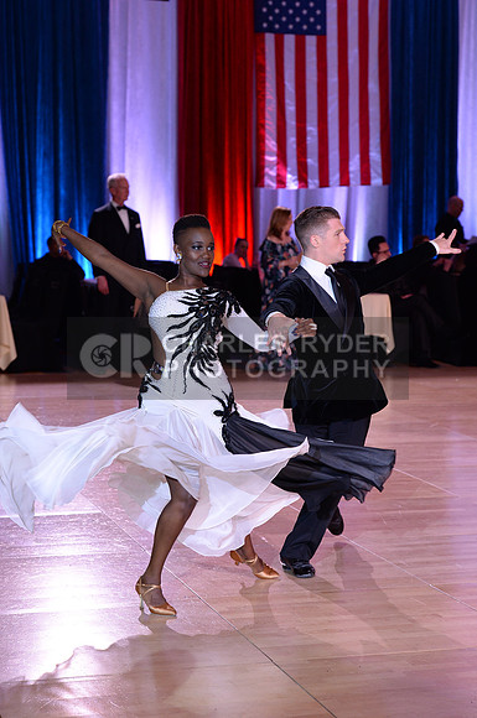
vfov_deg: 23.7
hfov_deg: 15.8
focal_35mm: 86
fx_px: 1714
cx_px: 238
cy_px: 359
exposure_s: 1/250
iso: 2000
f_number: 5
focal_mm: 86
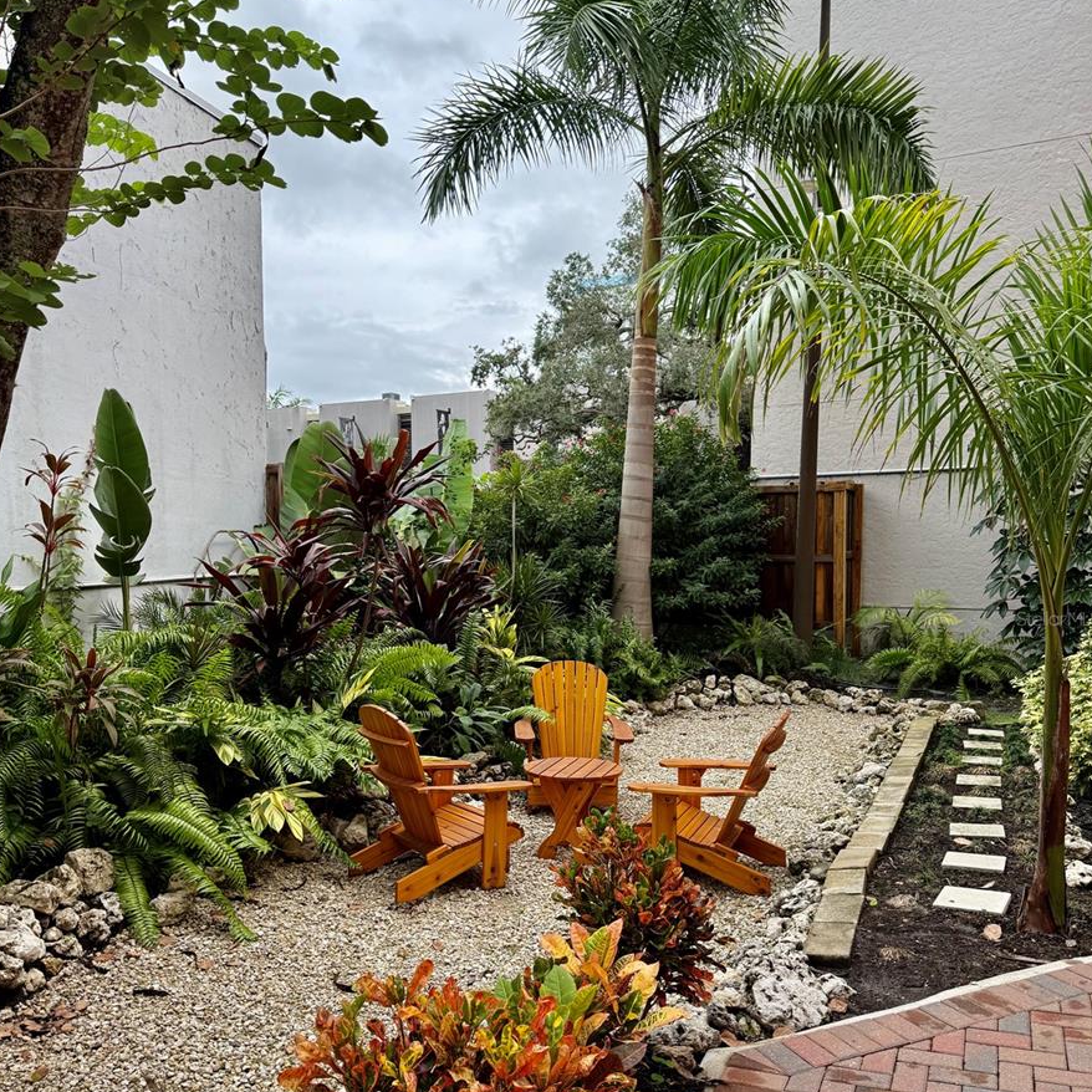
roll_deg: -0.2
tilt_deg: -2.2
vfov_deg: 55.4
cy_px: 618
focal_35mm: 29
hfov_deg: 55.6
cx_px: 545
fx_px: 1035
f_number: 1.78
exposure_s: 1/1653
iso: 100
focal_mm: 6.76
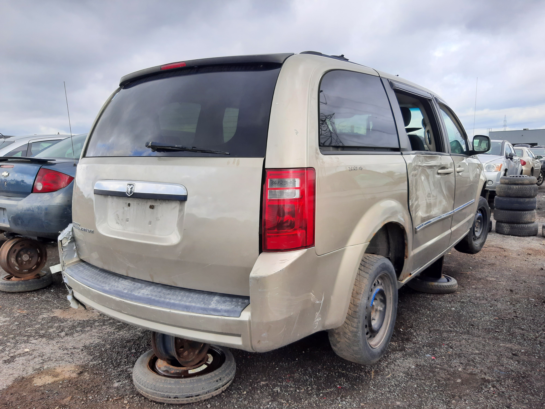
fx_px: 409
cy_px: 204
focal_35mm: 26
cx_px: 272
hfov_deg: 67.3
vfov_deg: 53.1
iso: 40
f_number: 1.7
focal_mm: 3.92
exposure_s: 1/310
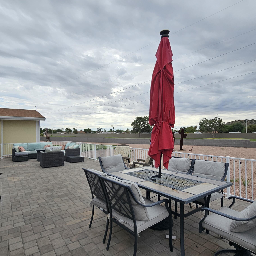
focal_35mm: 19
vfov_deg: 77.7
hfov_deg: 77.7
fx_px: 159
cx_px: 130
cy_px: 130
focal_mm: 2.2
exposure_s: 1/1962
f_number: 2.2
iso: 50
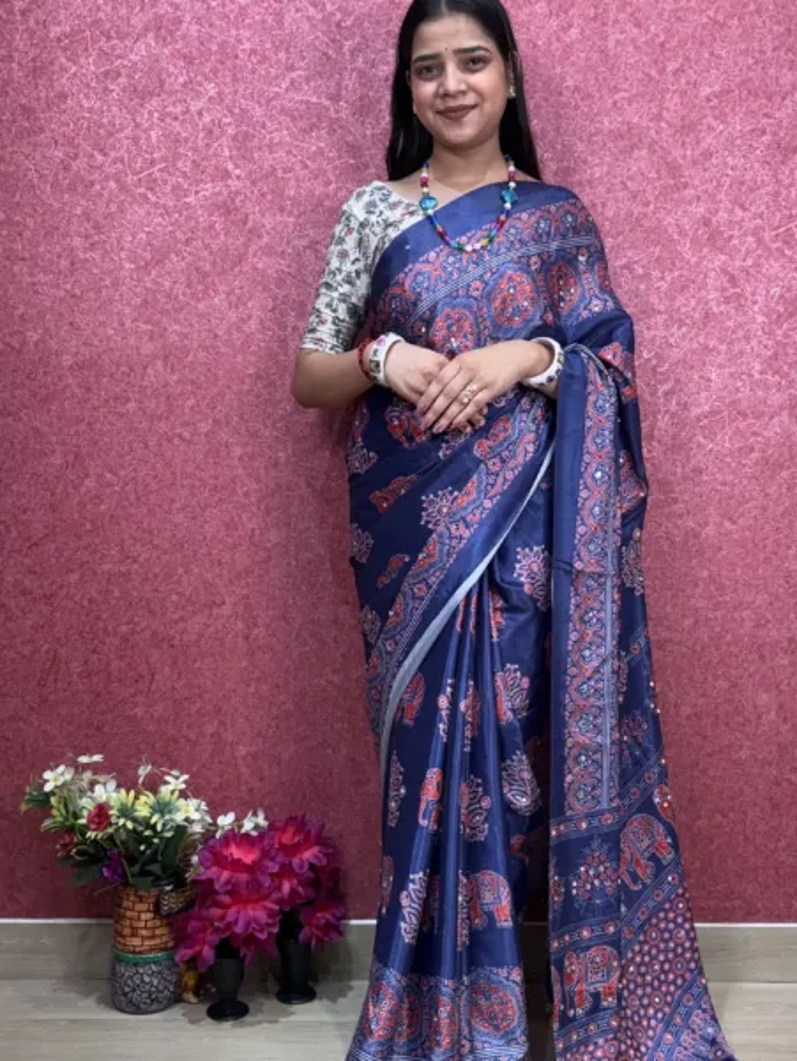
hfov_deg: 36.7
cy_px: 589
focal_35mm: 39
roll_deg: -0.8
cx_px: 463
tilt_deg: -6.7
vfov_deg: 47.8
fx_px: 1197
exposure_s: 1/122
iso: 32
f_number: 1.6
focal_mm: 5.96
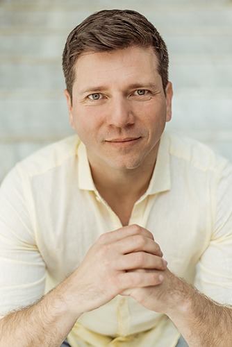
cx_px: 116
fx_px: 483
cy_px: 174
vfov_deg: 39.6
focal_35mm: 50
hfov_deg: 27.0
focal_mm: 50
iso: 160
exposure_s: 1/400
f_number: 2
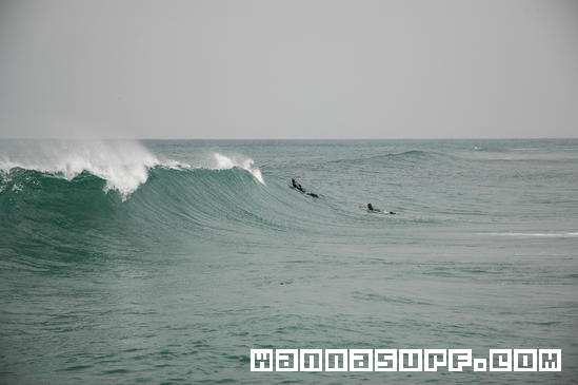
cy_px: 192
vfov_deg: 13.0
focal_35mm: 105
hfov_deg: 19.5
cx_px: 289
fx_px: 1684
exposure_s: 1/2000
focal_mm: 70
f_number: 4.5
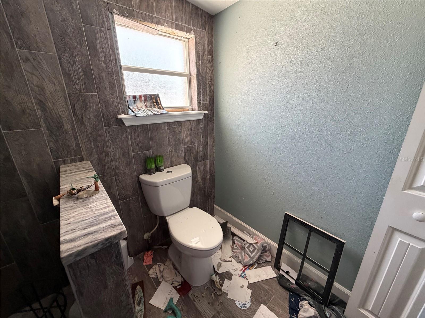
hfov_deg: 102.1
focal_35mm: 14
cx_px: 212
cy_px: 159
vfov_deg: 85.7
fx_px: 172
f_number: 2.2
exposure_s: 1/67
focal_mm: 2.22
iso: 320
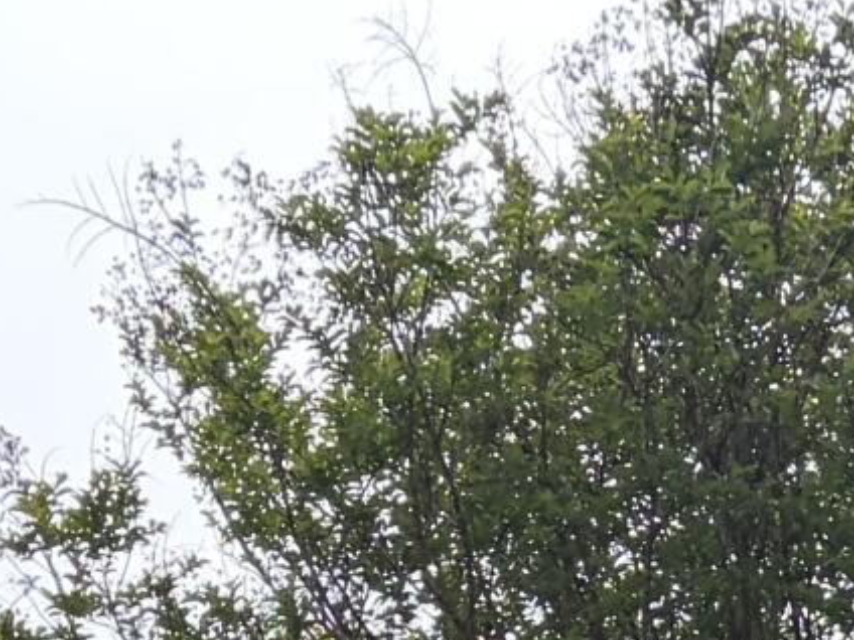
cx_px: 723
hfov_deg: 10.7
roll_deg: -0.1
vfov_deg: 6.9
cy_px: 2210
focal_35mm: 184
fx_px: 4539
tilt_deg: -1.8
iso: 64
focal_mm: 5.96
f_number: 1.6
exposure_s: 1/2985
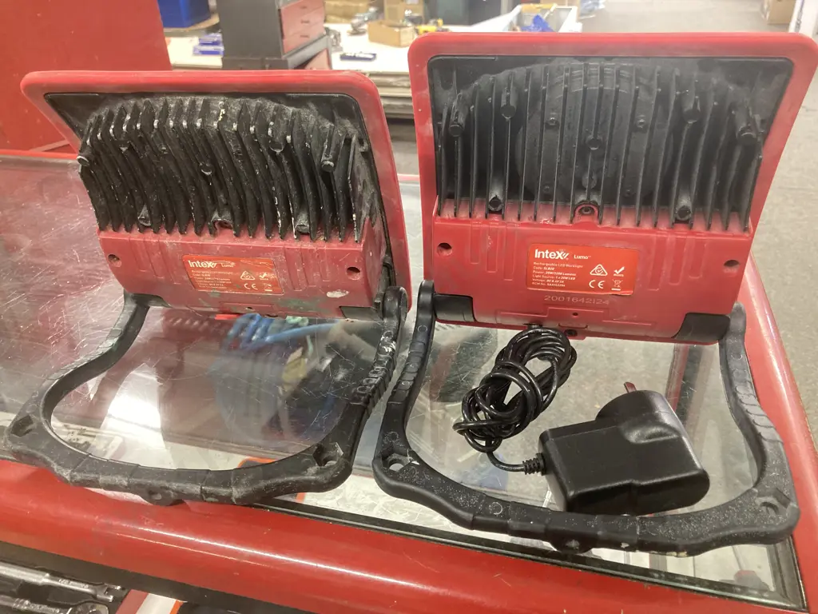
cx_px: 409
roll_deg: +3.7
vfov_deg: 49.7
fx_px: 662
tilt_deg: -30.1
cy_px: 307
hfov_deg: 63.4
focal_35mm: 28
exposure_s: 1/50
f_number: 1.8
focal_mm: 3.99
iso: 320
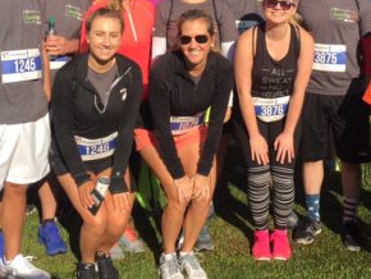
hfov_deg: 32.1
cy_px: 23
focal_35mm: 60
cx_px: 224
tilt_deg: -4.8
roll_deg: -1.1
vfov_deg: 23.7
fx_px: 644
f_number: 2.2
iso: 32
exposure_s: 1/1582
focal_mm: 4.15
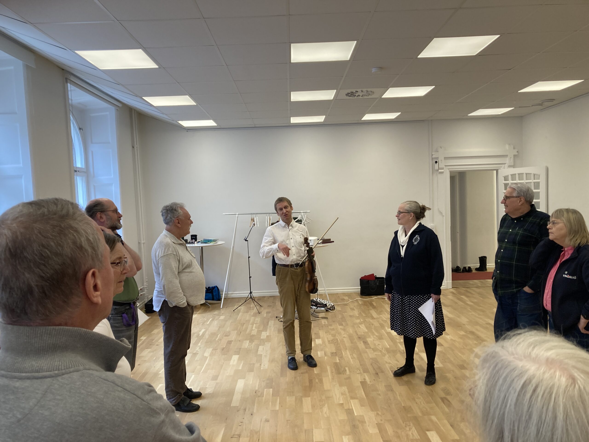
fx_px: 476
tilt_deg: -3.6
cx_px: 294
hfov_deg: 63.4
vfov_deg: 49.7
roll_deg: +2.5
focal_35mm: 28
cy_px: 221
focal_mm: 3.99
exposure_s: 1/85
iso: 80
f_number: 1.8
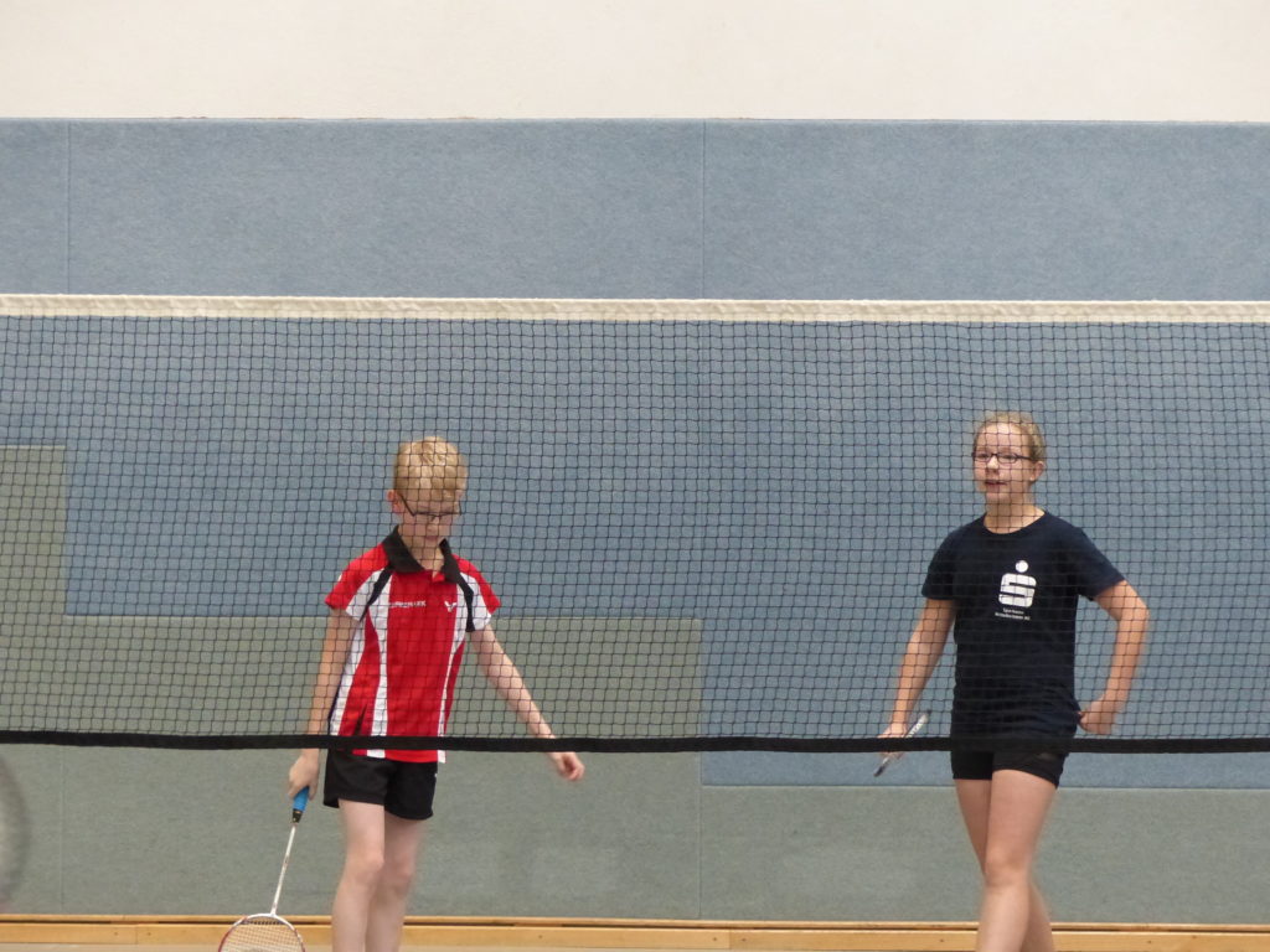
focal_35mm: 142
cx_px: 635
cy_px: 476
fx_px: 5210
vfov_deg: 10.4
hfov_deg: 13.9
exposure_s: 1/100
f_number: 2.8
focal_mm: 25.6
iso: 800
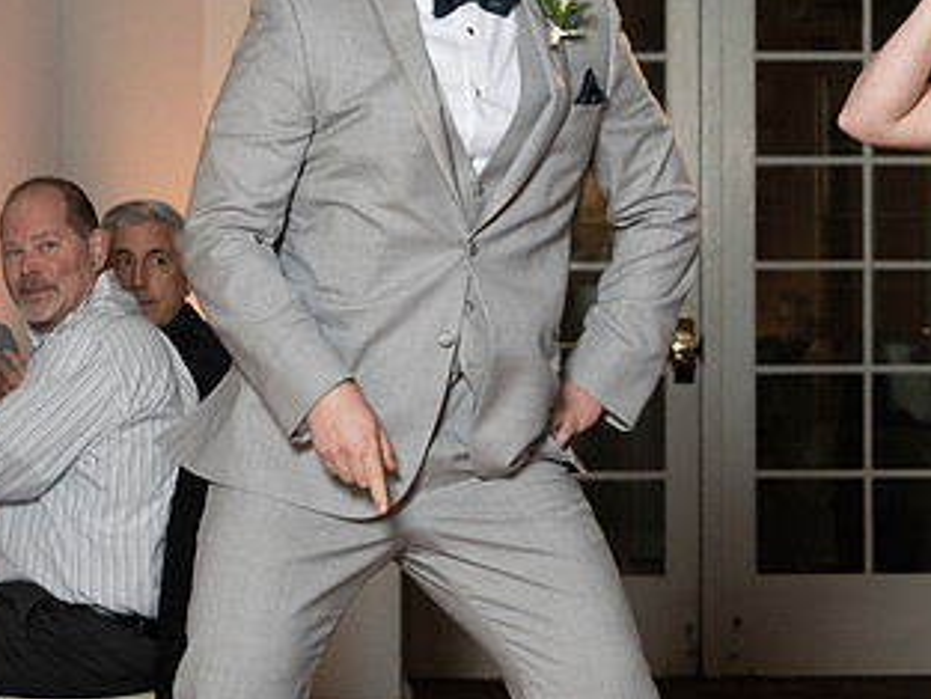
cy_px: 245
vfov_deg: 9.2
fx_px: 4359
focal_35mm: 162
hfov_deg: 12.1
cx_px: 928
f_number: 5.6
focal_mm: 72
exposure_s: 1/200
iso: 2000
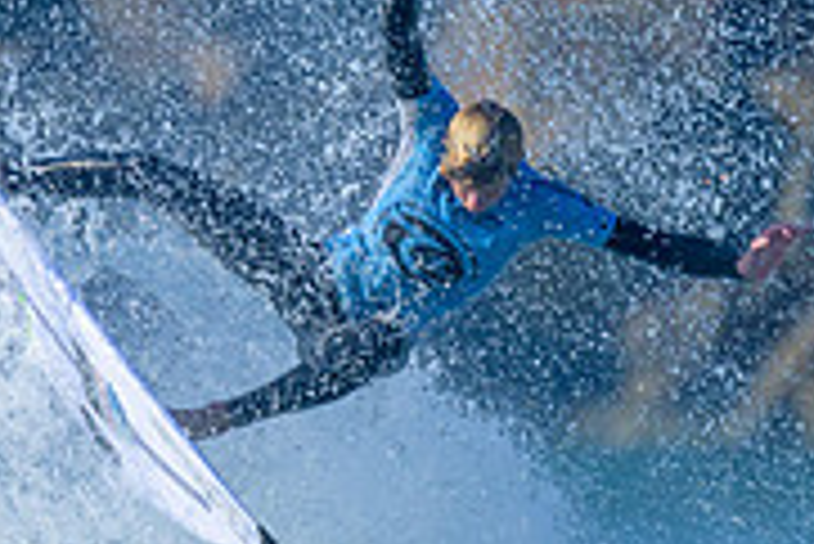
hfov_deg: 0.6
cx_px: 218
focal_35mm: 3517
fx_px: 79585
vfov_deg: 0.4
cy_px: 563
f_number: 6.3
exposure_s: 1/2000
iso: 360
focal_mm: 800
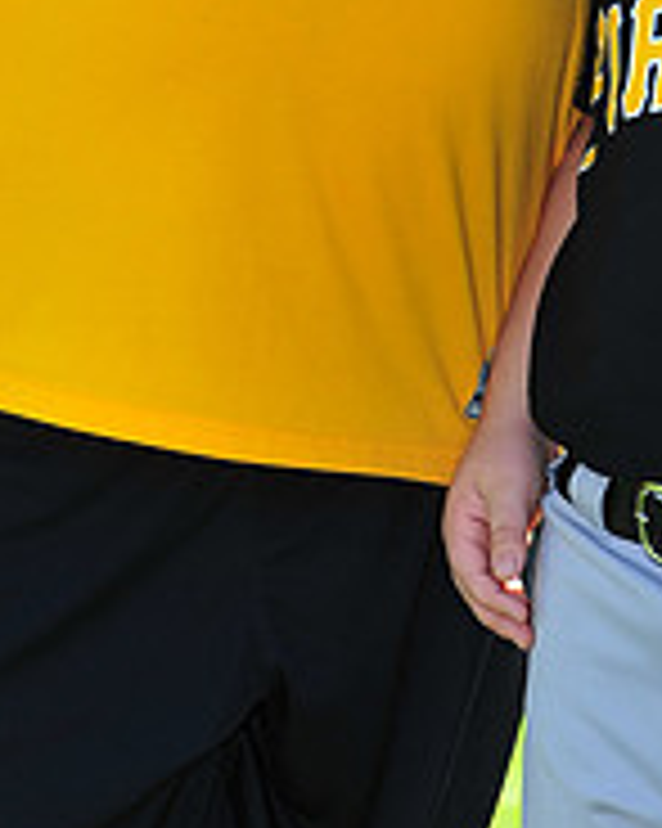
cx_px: 531
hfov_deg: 5.0
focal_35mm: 310
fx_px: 7598
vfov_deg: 6.2
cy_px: -436
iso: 200
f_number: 7.1
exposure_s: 1/250
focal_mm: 105
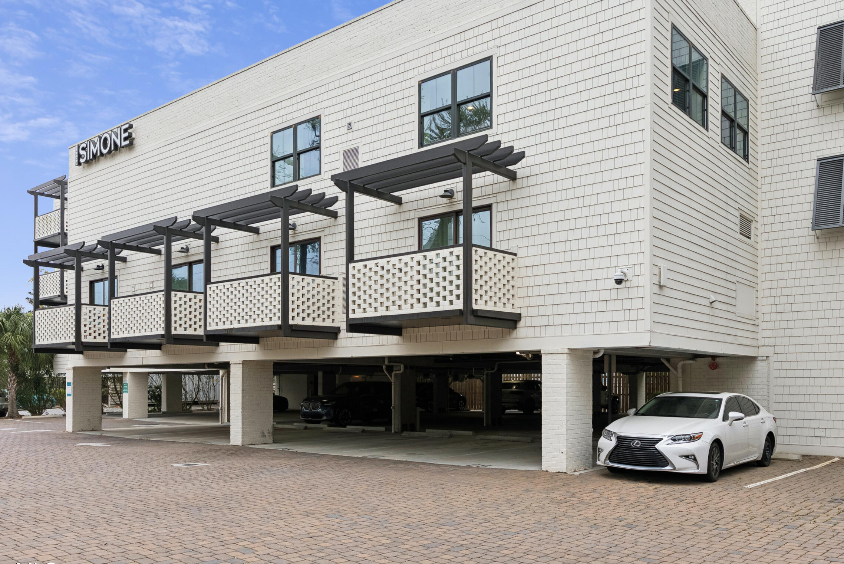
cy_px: 233
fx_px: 680
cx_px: 449
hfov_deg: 63.6
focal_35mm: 29
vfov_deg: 44.8
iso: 100
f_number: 5.6
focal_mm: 22
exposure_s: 1/200
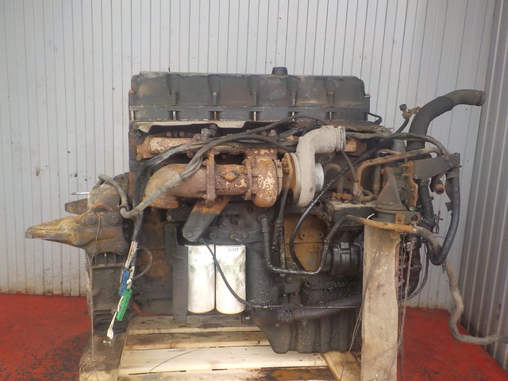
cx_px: 254
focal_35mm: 30
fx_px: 440
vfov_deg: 46.8
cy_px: 190
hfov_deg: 60.0
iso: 220
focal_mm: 4.1
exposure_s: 1/30
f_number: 3.3
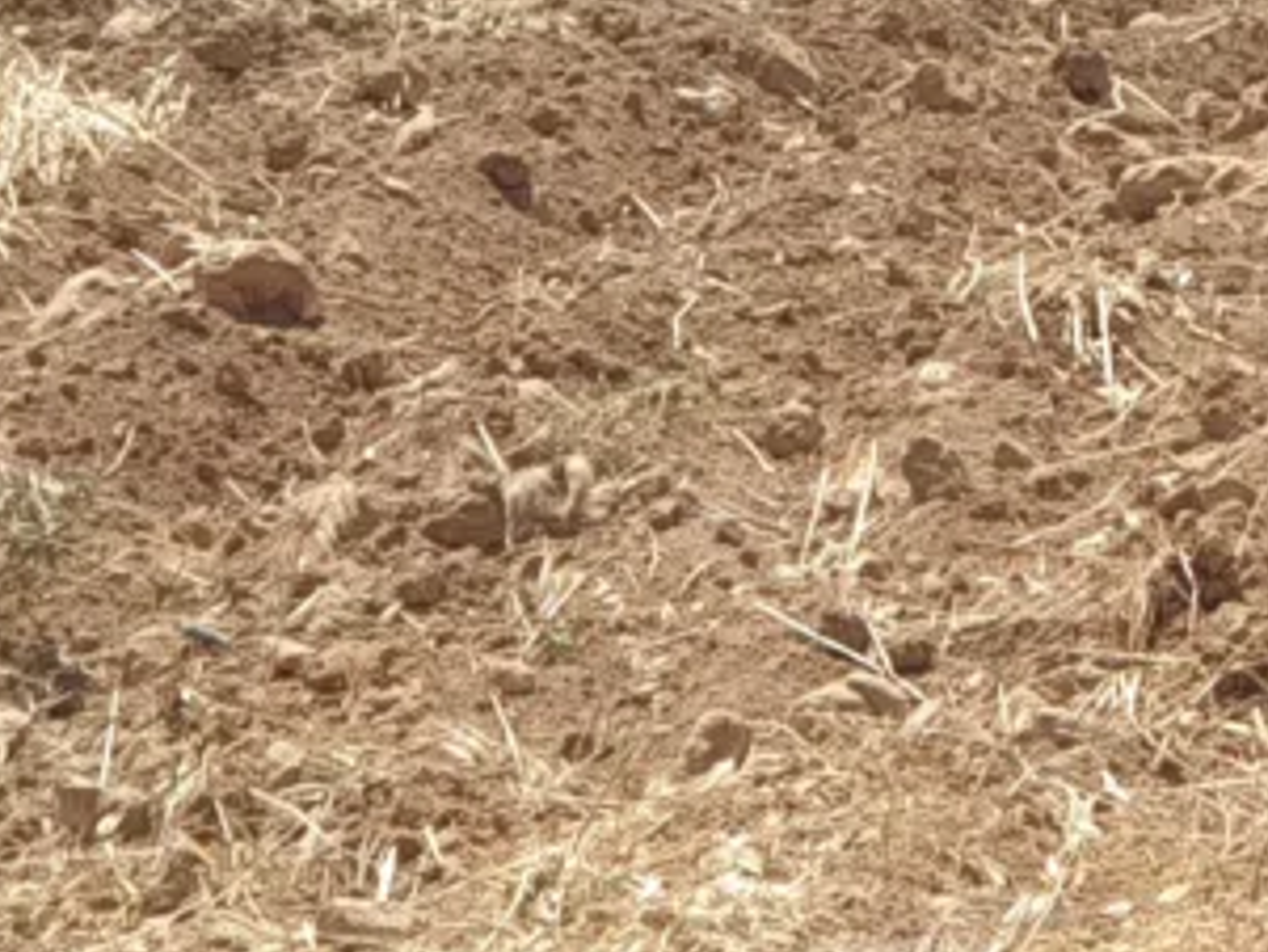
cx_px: 1445
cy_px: -388
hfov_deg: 11.0
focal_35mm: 177
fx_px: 6486
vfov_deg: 8.2
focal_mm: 6
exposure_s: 1/633
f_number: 2.4
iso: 100
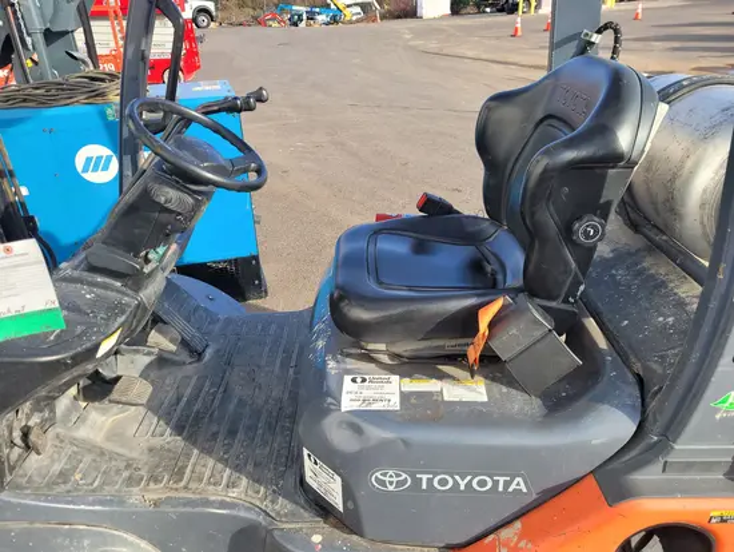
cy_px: 276
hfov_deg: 67.3
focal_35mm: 26
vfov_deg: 53.1
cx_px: 367
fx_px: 552
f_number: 1.8
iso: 40
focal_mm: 5.4
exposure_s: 1/748
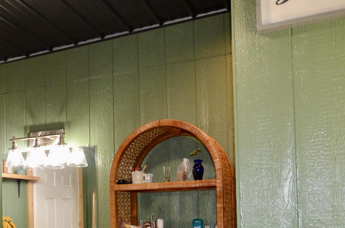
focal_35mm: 35
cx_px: 141
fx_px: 335
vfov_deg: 36.7
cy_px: 175
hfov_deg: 54.2
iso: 500
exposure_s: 1/60
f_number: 3.5
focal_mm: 10
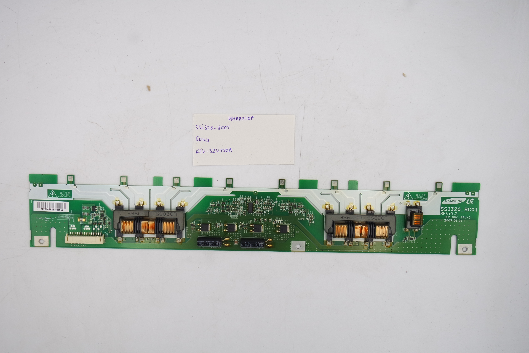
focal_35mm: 40
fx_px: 588
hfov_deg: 48.5
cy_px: 176
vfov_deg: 33.4
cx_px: 264
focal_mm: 15
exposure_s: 1/125
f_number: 5.6
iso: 160
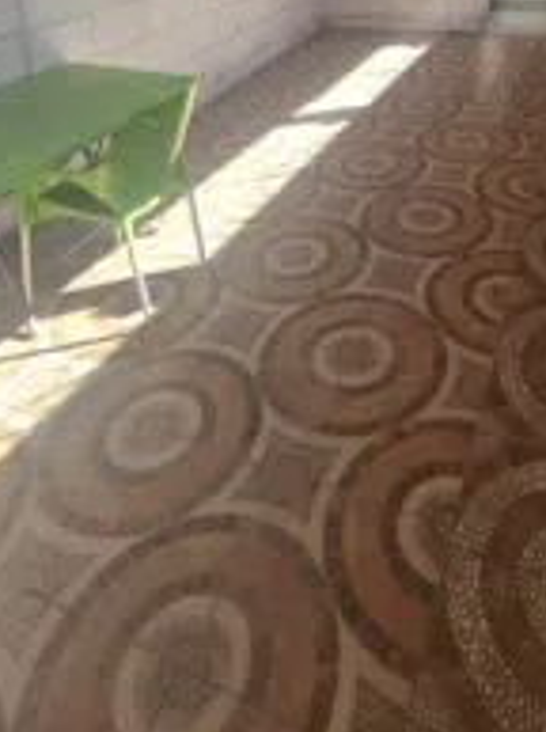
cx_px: 364
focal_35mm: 27
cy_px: -19
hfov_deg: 50.3
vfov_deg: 50.9
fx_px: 570
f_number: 2.2
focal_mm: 2.2
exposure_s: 1/308
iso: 50
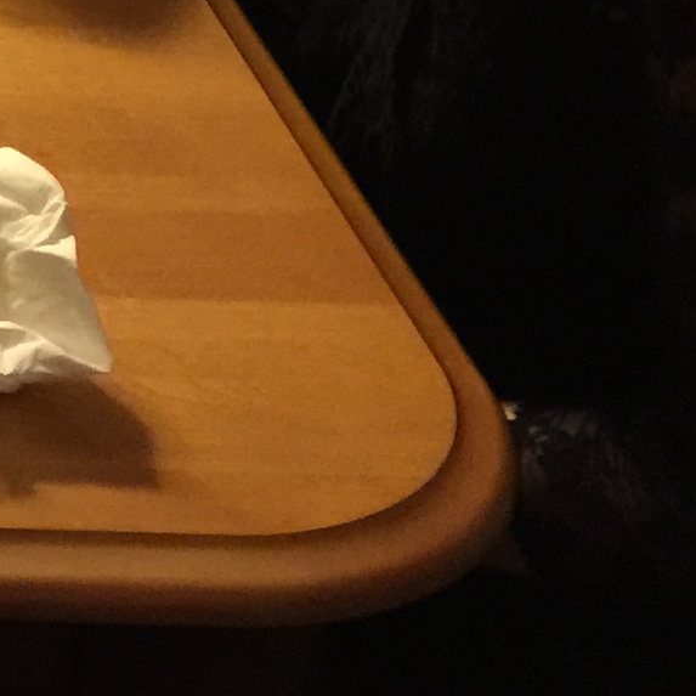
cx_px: -1147
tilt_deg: -17.9
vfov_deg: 11.1
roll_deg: +1.1
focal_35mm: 146
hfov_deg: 10.0
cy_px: -558
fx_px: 3321
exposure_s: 1/8
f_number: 2.2
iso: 100
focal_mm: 4.15
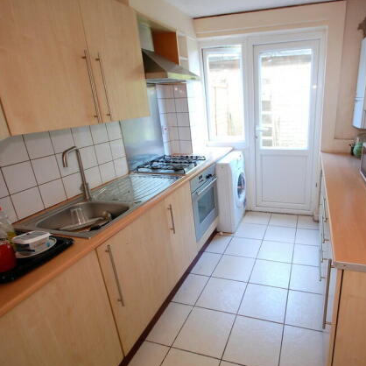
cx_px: 238
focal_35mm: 20
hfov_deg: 73.0
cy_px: 183
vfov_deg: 74.8
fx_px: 239
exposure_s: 1/30
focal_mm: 10
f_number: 4
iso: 500
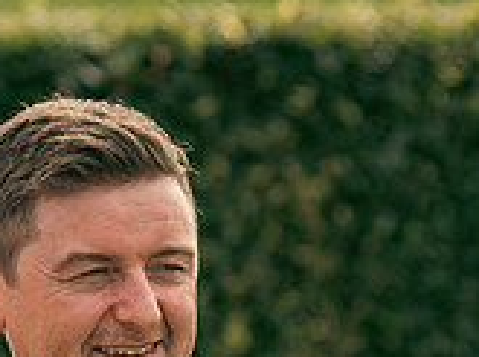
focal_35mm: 271
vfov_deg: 5.4
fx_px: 3742
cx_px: -41
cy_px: 446
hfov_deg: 7.3
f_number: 3.5
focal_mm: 80
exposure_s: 1/320
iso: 100
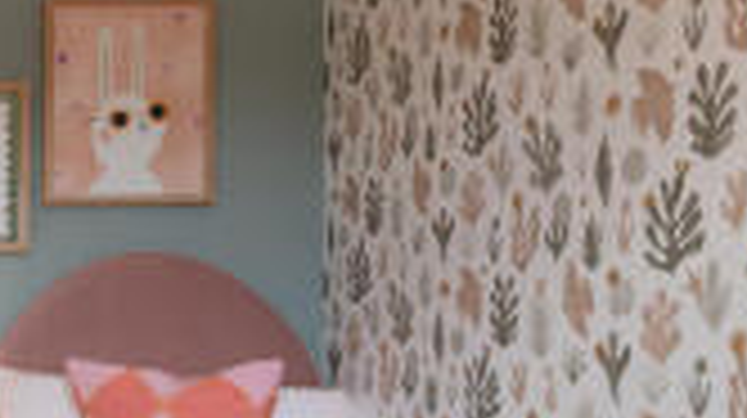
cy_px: 416
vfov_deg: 22.5
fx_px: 1009
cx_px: -171
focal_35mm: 51
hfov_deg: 32.7
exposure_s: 1/13
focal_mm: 17
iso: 100
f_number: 8
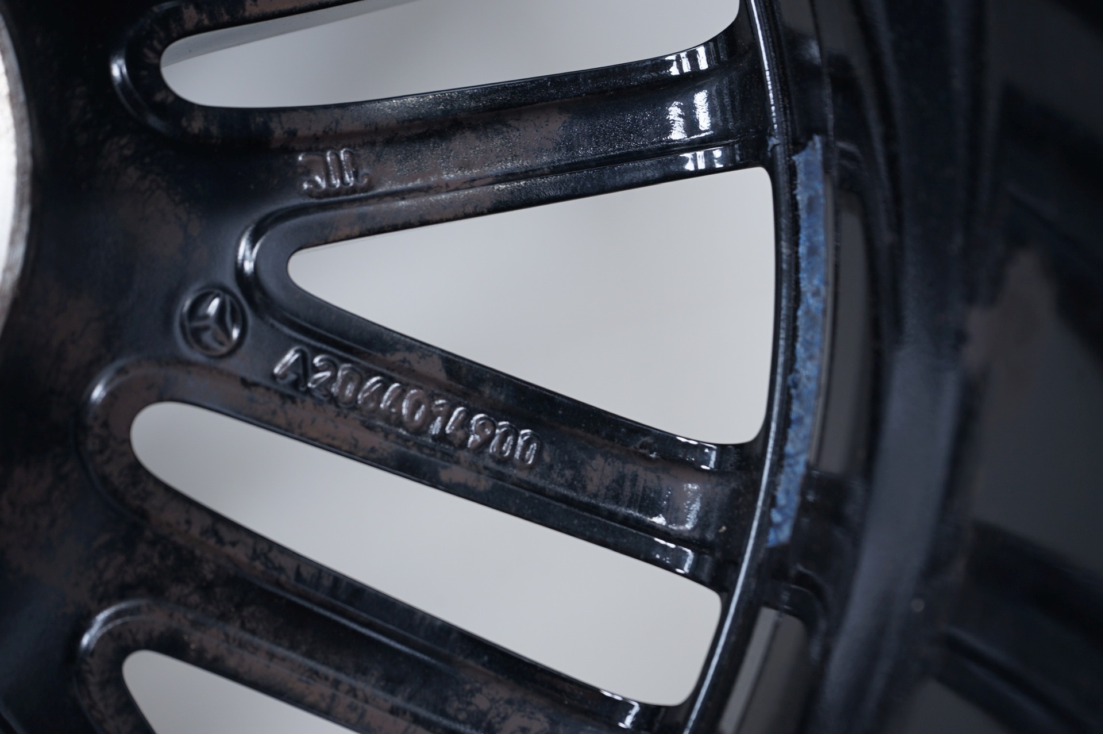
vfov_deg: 21.5
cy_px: 367
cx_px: 552
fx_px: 1929
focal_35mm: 63
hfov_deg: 31.9
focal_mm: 63
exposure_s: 1/100
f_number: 7.1
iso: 250
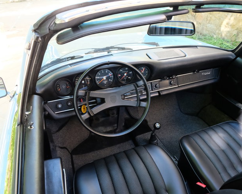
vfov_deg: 51.6
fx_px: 201
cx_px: 147
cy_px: 98
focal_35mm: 28
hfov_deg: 61.6
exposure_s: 1/60
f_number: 8
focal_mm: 16
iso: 4000
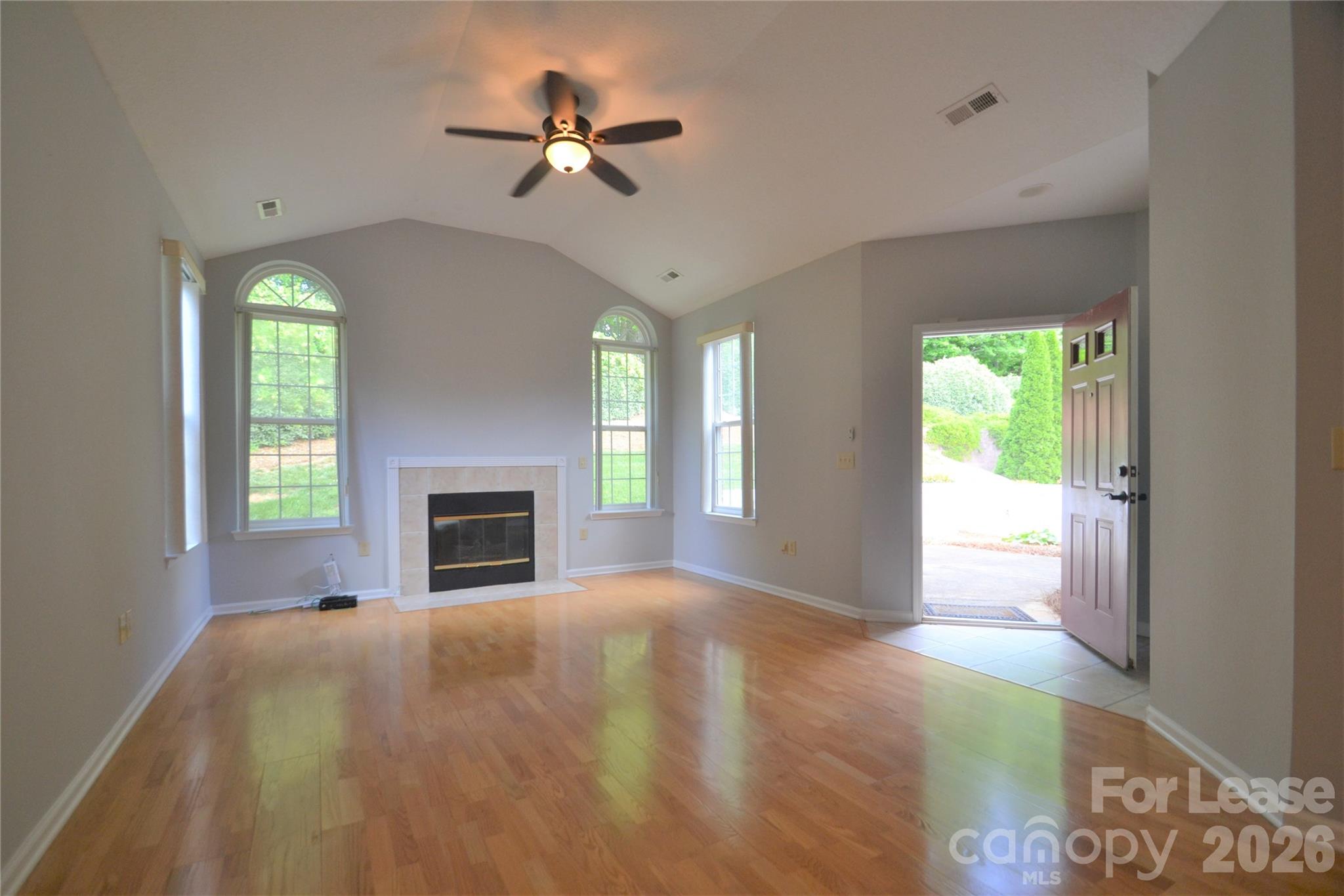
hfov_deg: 100.4
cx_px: 672
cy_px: 448
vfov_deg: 77.3
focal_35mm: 15
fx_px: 560
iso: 400
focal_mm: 10
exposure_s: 1/80
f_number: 4.5
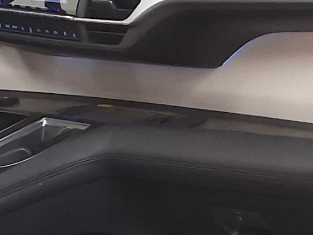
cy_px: 352
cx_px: 433
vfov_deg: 8.9
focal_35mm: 163
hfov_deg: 11.7
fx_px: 1474
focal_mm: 2.91
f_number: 1.9
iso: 50
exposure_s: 1/40
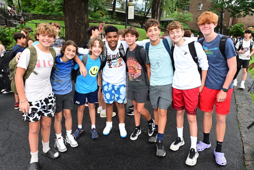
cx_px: 127
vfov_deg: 53.1
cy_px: 85
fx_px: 169
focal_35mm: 24
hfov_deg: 73.7
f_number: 5.6
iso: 2500
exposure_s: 1/160
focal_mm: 24
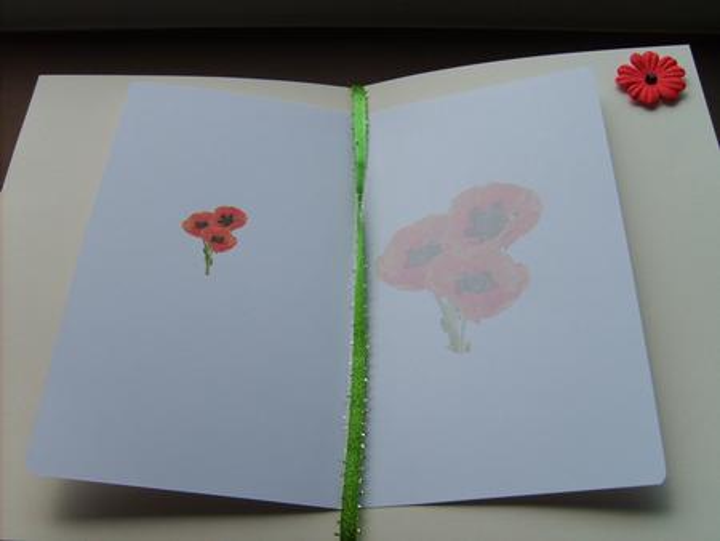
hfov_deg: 52.6
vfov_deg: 40.7
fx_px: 728
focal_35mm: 35
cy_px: 270
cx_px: 360
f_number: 2.8
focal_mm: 5.8
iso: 50
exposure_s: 1/60
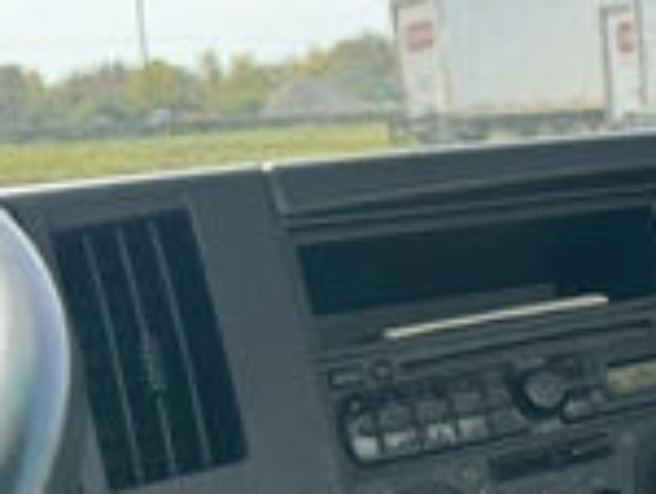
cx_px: 748
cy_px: 376
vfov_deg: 22.8
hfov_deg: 27.3
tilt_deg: -12.3
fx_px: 1215
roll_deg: +1.8
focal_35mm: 64
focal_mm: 6.76
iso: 80
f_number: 1.78
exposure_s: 1/1046
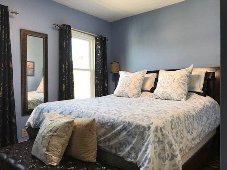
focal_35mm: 28
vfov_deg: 49.7
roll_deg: -0.1
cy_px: 85
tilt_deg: +1.5
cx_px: 114
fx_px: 184
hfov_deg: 63.4
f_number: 1.8
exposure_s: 1/40
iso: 20
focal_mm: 3.99
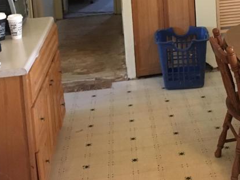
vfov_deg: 19.6
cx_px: 203
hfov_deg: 26.7
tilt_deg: -8.4
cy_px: -29
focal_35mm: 71
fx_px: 493
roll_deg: +3.3
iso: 200
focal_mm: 4.15
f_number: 2.2
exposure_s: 1/15
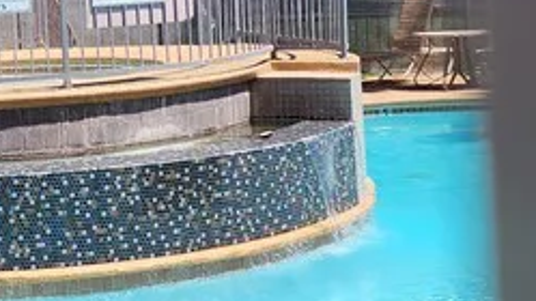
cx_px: -13
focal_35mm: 103
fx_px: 1464
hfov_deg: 20.1
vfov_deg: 11.7
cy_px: 39
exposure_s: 1/1179
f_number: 1.8
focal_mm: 6.4
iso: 12
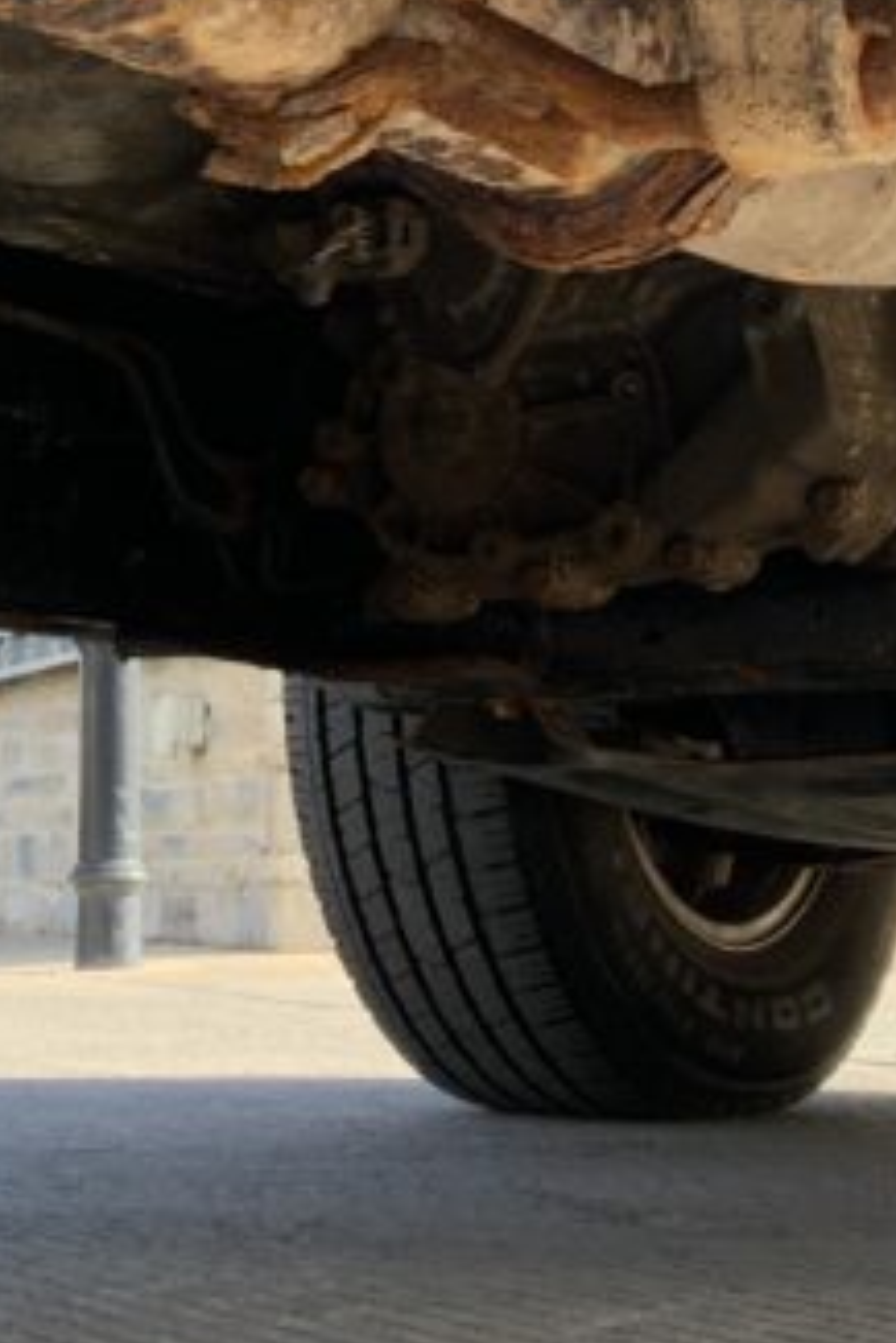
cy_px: 335
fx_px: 3543
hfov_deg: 14.4
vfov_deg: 21.3
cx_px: 211
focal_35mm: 95
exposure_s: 1/198
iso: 16
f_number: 1.8
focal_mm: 3
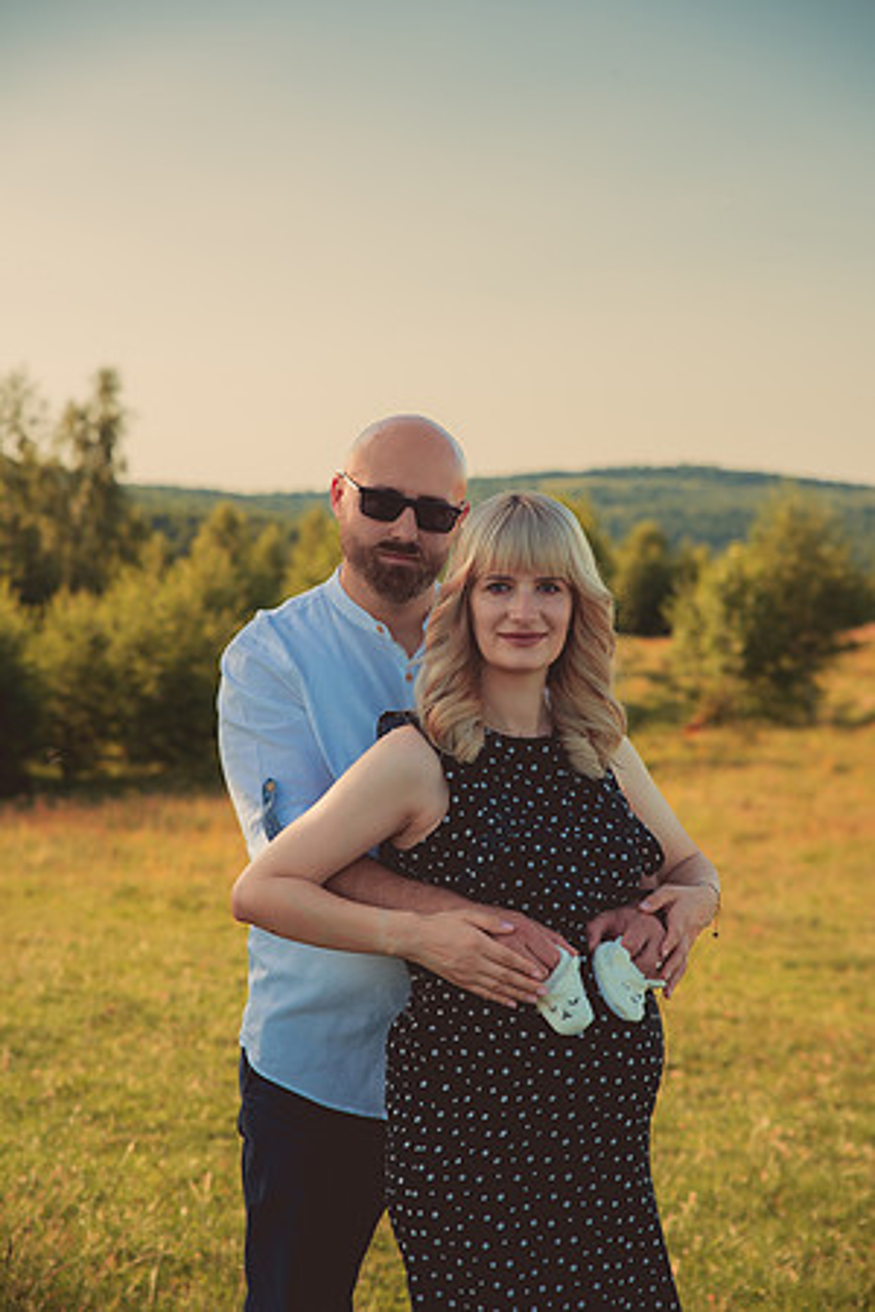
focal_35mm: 70
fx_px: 2552
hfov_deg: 19.5
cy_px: 656
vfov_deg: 28.8
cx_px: 438
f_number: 4
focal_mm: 70
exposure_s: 1/500
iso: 100
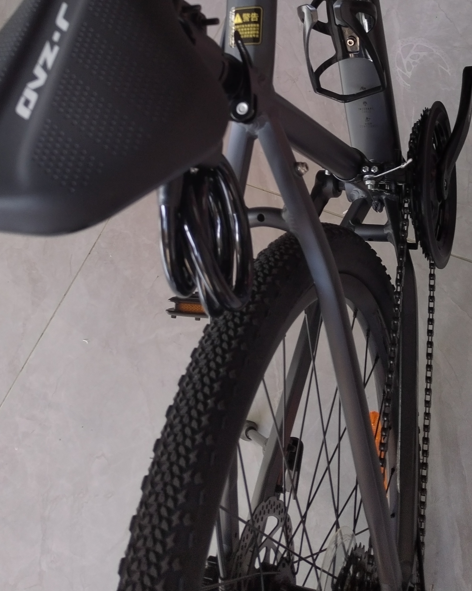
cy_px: 124
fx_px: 803
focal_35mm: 46
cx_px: 229
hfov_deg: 32.7
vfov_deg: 38.9
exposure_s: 1/50
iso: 381
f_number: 1.8
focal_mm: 4.75
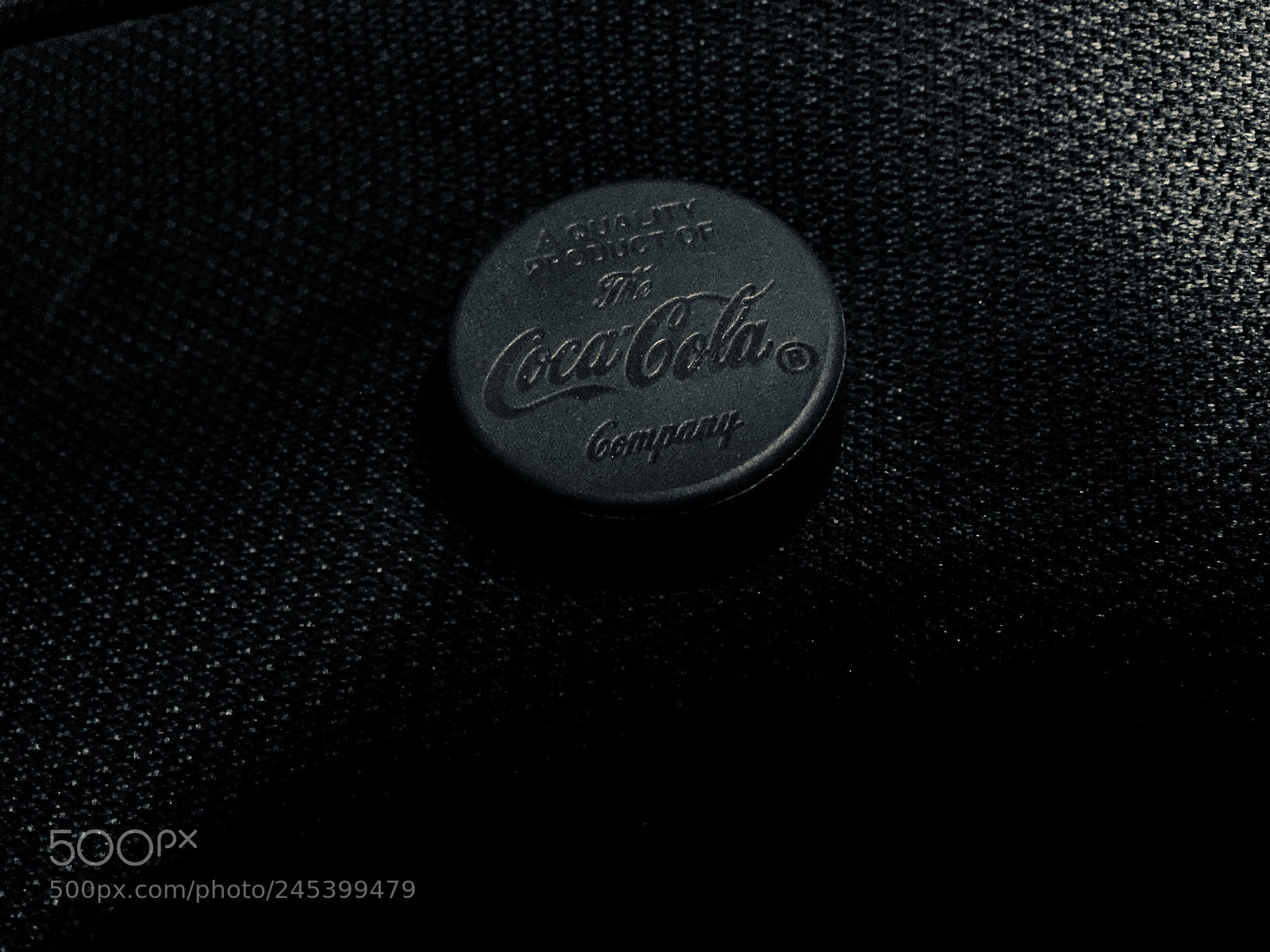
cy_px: 476
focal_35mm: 29
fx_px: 1064
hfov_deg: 61.7
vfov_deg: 48.2
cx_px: 635
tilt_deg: -49.4
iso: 320
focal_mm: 4.15
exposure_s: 1/17
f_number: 2.2
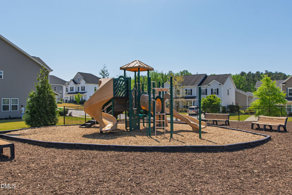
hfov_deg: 61.9
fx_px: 243
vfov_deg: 43.6
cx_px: 146
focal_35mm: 30
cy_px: 98
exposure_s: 1/200
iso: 160
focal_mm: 20
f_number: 8
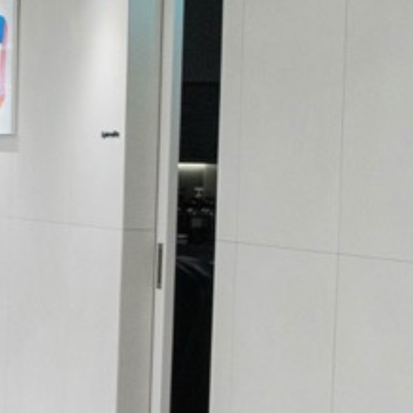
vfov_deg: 15.5
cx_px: -698
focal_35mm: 112
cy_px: 292
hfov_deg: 11.5
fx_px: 1512
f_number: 7.1
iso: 2000
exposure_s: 1/80
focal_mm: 24
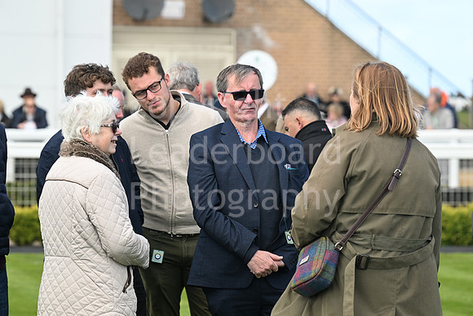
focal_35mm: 200
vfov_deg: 6.9
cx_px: 236
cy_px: 158
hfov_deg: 10.3
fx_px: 2628
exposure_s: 1/500
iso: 400
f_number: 6.3
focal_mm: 200
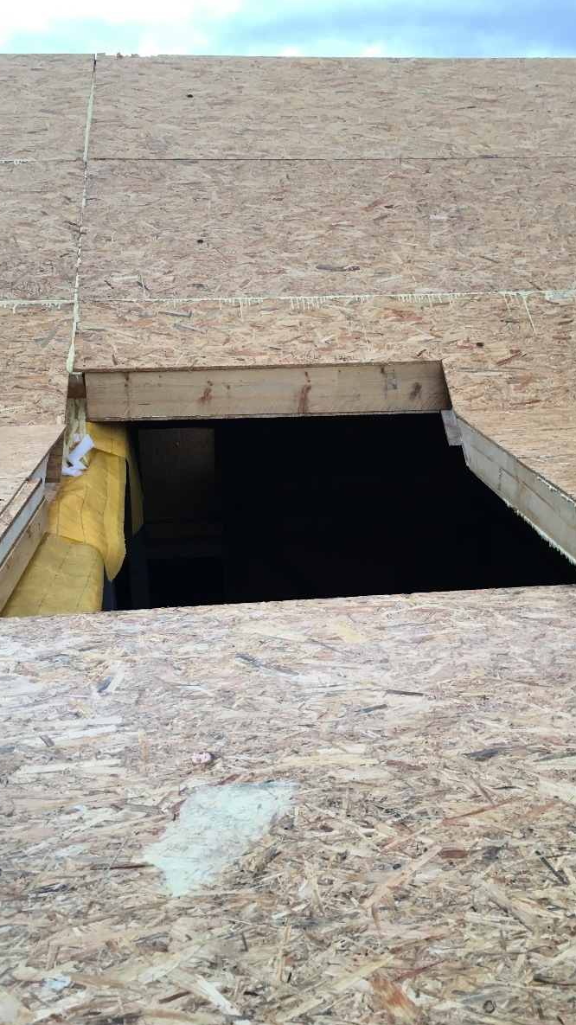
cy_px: 517
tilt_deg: -17.5
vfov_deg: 61.0
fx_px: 869
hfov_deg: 36.6
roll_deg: +2.9
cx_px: 306
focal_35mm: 32
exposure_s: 1/33
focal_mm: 4.15
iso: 32
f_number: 2.2
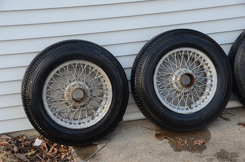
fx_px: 469
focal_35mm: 69
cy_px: 81
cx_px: 122
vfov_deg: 19.6
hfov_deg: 29.3
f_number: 6.3
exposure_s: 1/160
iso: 800
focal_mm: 46
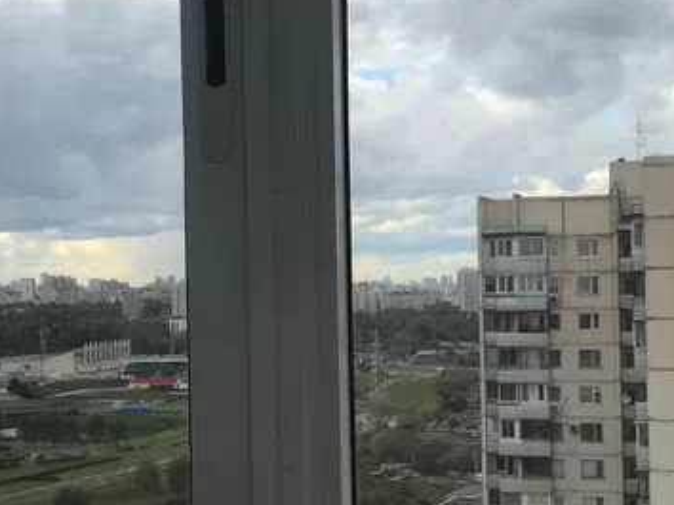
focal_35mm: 76
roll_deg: +1.7
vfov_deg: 19.4
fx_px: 1479
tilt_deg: +1.3
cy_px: 278
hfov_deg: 25.7
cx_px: 299
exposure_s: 1/818
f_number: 1.8
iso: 20
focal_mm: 3.99
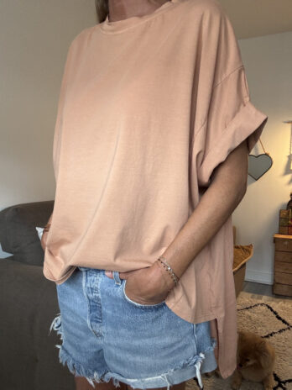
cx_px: 146
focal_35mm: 30
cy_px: 195
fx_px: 337
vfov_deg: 60.0
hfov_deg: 46.8
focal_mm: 2.69
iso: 250
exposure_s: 1/60
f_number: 1.9
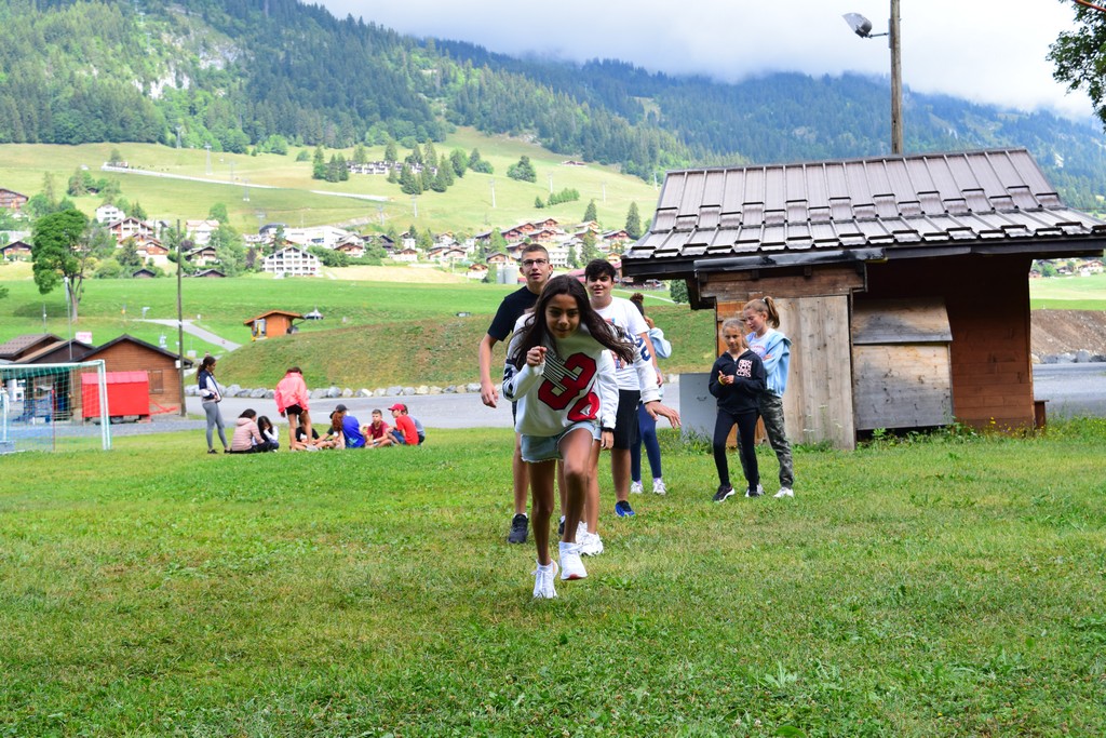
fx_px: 1567
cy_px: 369
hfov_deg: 38.9
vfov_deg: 26.5
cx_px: 553
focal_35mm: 51
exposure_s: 1/800
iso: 800
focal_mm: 34
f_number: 8
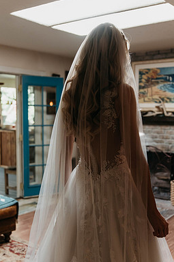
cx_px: 91
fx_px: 341
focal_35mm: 47
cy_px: 138
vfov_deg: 41.9
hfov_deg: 28.6
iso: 1000
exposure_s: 1/640
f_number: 2.8
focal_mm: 40
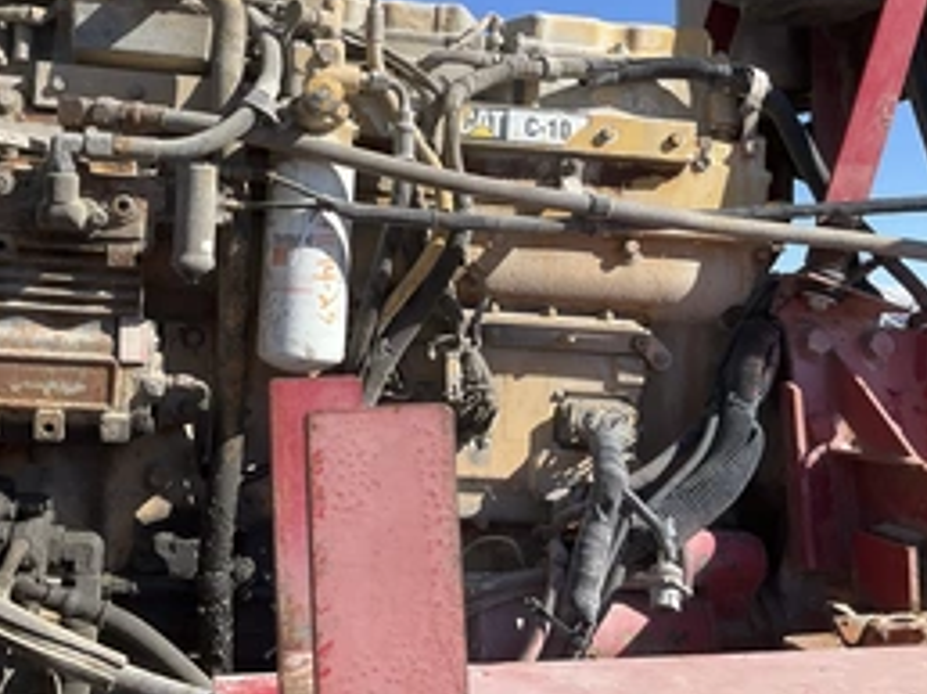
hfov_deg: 41.8
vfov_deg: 32.0
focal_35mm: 45
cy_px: 259
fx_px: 1204
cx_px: 341
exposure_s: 1/944
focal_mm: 3
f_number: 1.8
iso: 25
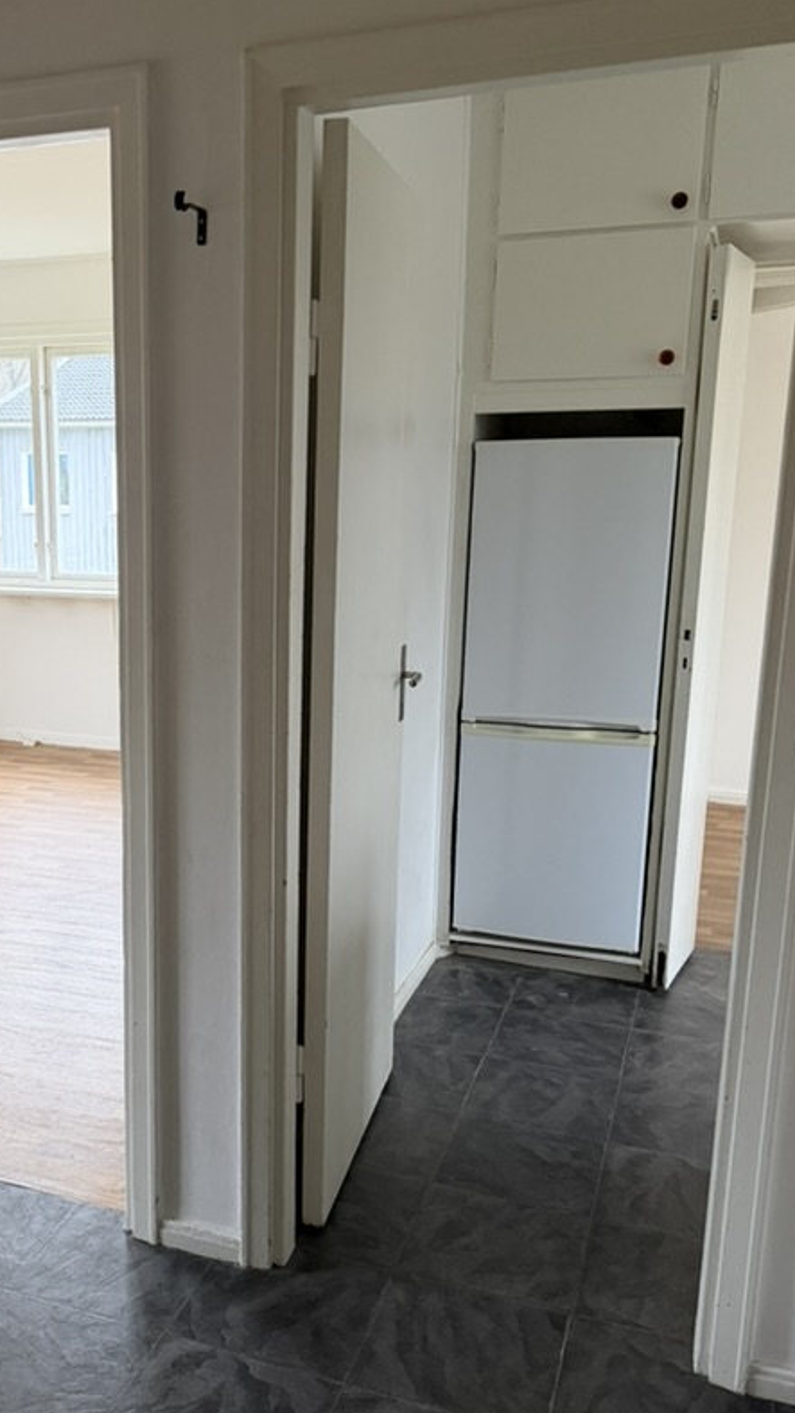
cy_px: 792
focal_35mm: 34
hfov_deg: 34.0
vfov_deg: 57.9
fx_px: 1273
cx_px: 203
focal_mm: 6.76
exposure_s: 1/60
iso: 500
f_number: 1.78
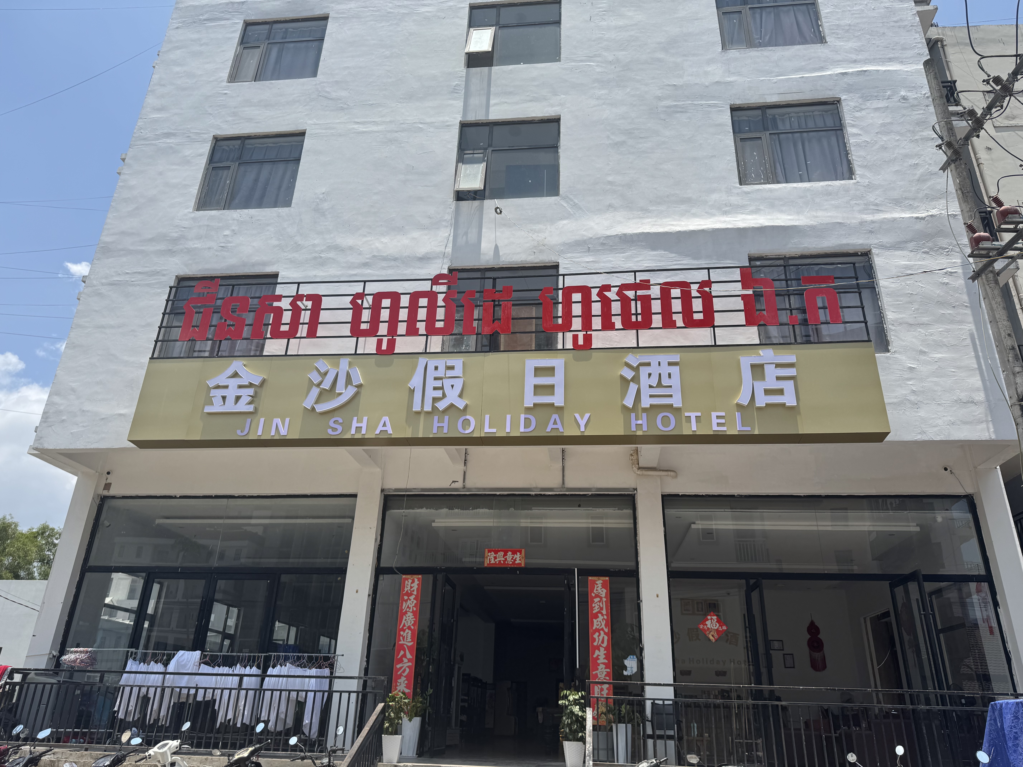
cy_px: 384
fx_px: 709
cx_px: 512
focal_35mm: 24
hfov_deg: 71.6
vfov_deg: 56.8
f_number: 1.78
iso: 80
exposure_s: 1/5348
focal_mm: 6.76
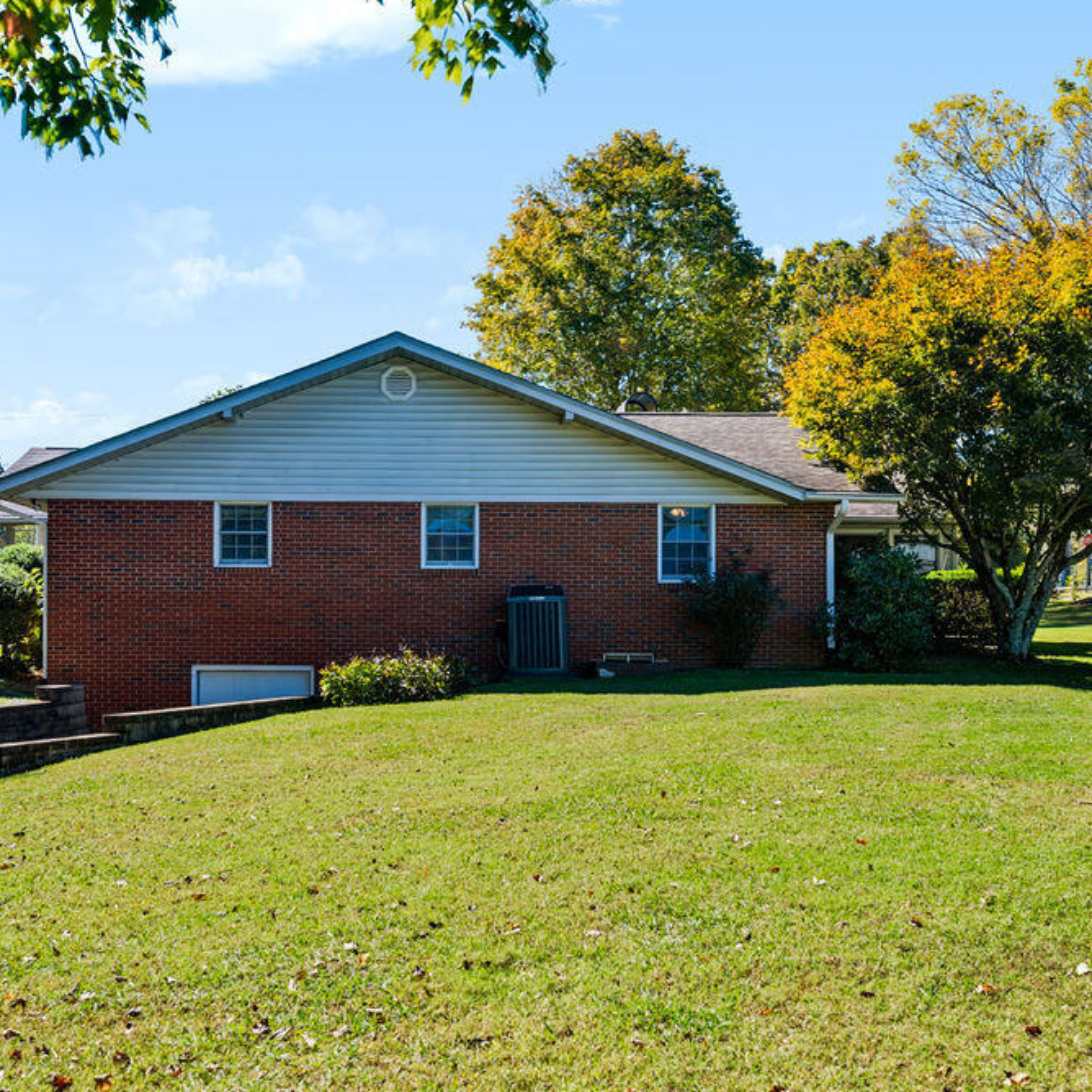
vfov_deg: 39.2
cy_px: 548
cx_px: 401
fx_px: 1535
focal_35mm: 43
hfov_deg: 38.9
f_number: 6.3
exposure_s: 1/1600
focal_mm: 33
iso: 320
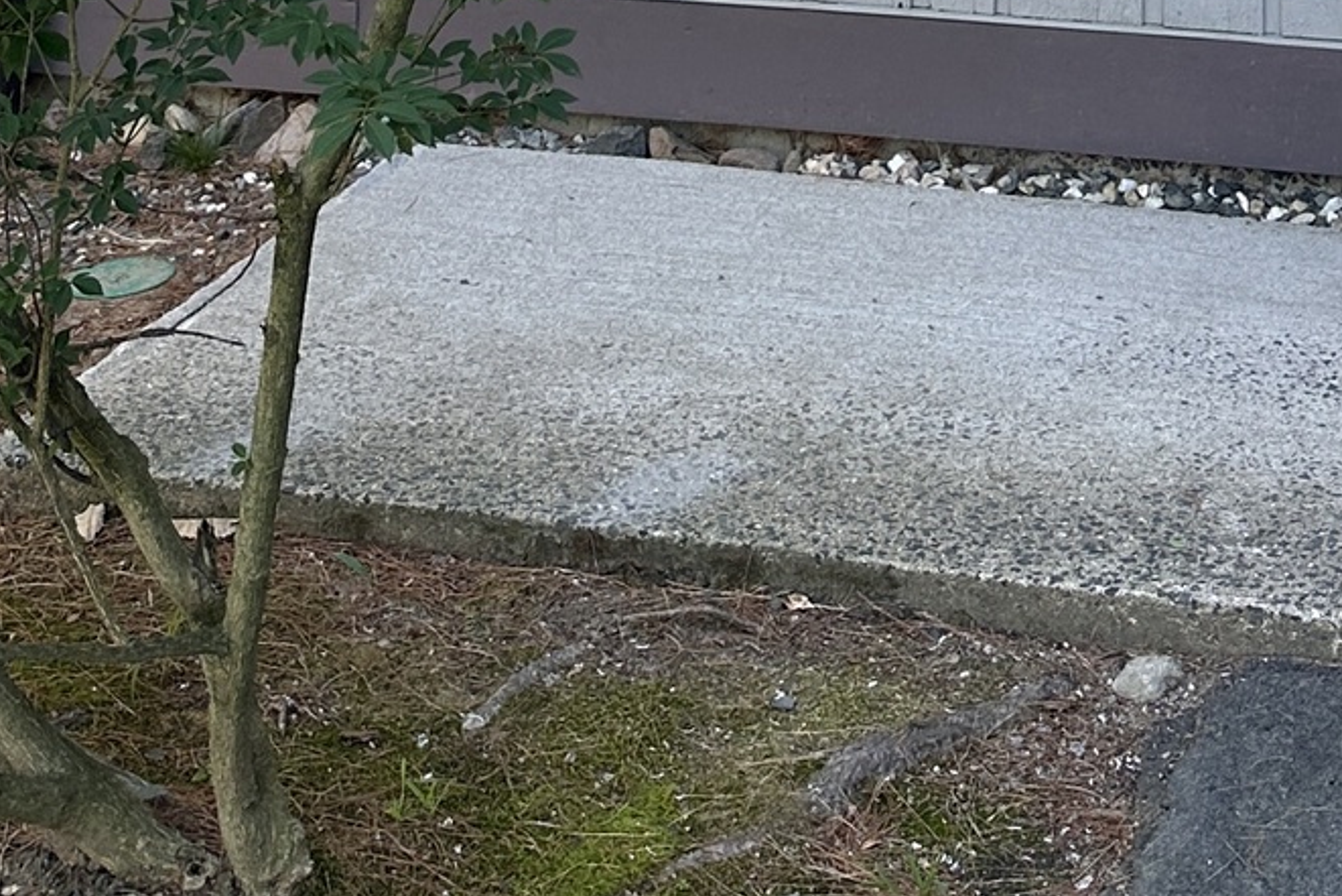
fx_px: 3244
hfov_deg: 23.2
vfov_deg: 13.1
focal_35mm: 87
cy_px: -1006
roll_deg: -0.7
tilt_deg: +2.5
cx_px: 922
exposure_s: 1/121
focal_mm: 6.86
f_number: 1.78
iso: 50
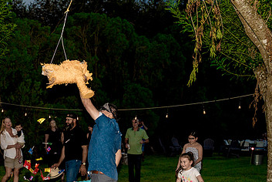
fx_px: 522
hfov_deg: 28.9
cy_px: 137
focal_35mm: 69
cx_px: 76
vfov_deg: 19.6
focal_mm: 42
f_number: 2.8
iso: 2000
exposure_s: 1/250
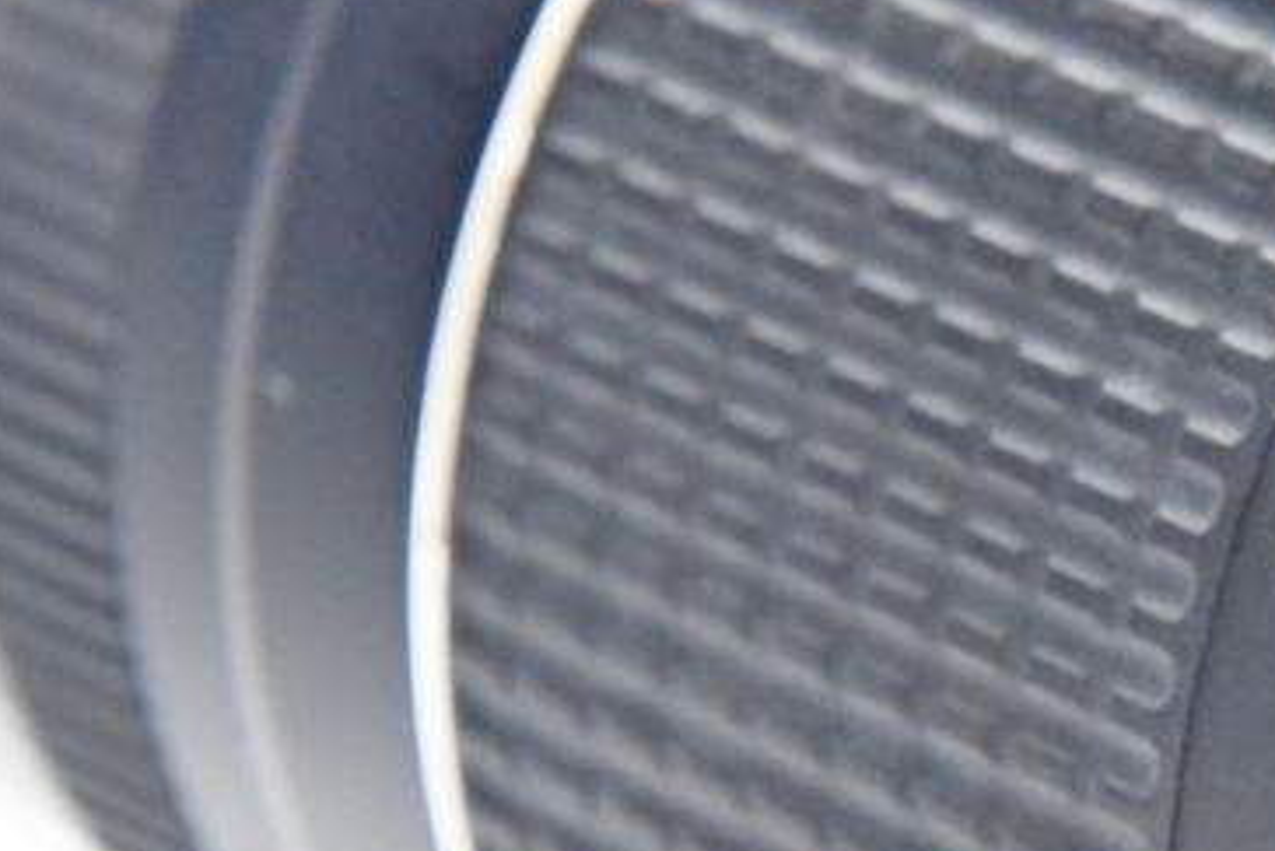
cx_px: 1597
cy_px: 693
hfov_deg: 4.2
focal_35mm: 494
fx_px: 17502
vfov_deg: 2.8
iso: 1600
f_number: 8
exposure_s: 1/125
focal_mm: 80
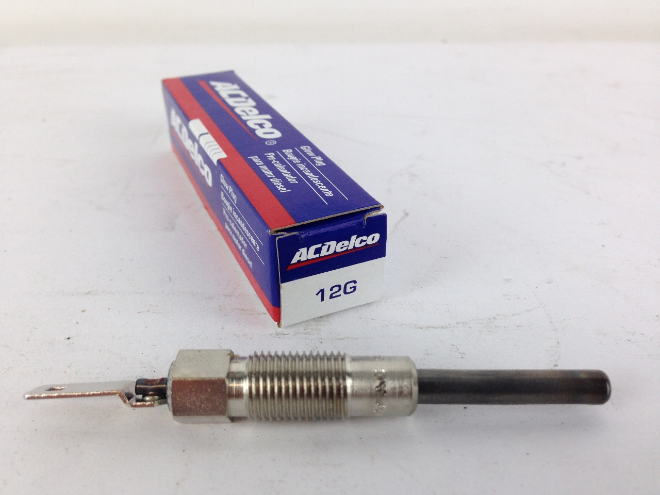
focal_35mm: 33
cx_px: 330
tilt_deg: -30.7
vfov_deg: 42.9
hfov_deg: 55.4
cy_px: 248
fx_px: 629
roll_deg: +2.8
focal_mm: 4.12
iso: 64
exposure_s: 1/120
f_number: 2.4
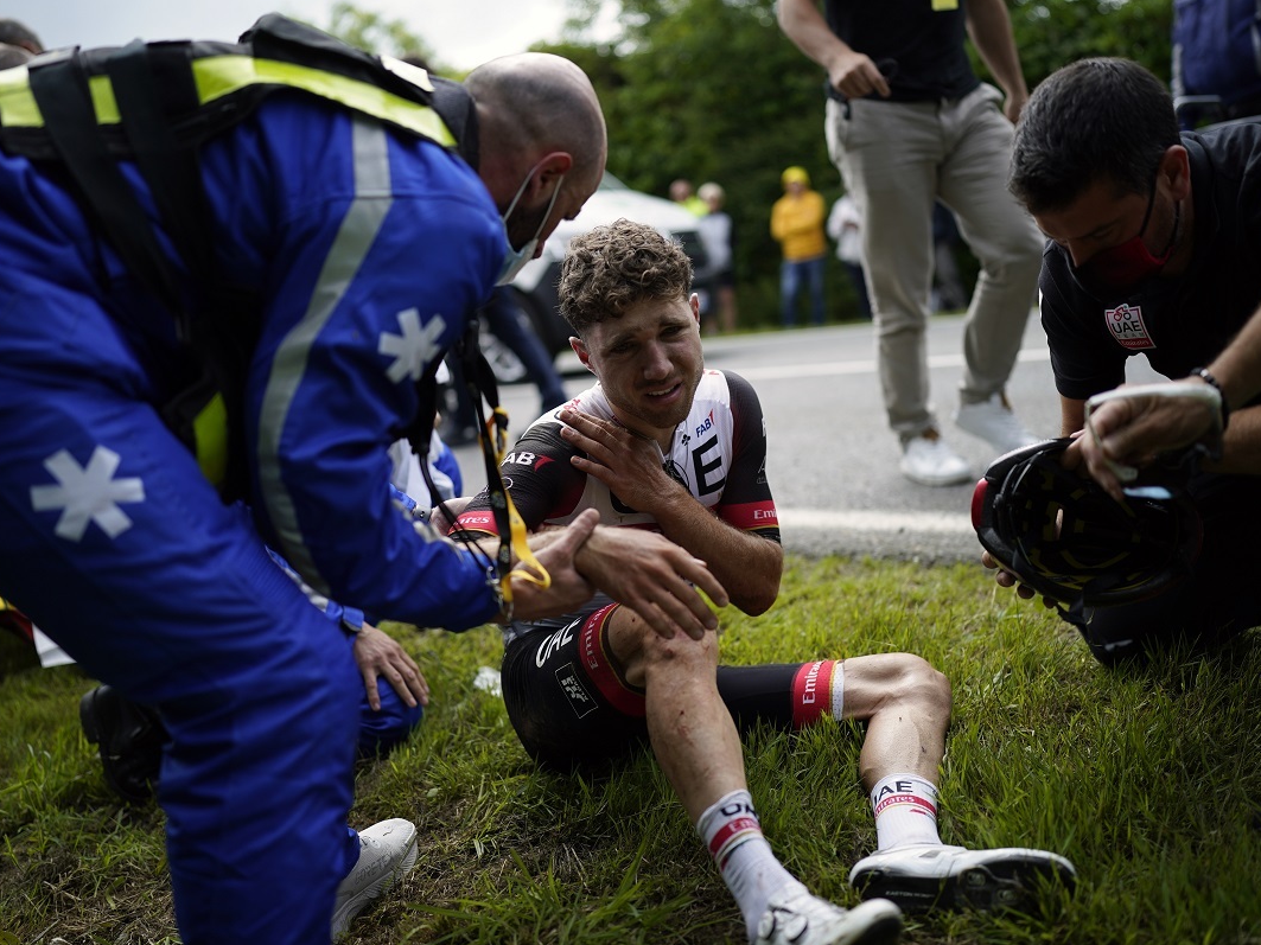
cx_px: 656
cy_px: 473
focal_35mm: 38
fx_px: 1384
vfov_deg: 37.7
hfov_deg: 49.0
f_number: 1.4
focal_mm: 35
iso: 100
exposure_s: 1/3200
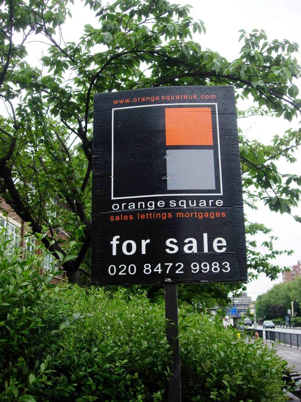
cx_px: 150
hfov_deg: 37.7
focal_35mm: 38
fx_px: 441
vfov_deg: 49.0
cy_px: 201
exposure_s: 1/322
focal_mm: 7.8
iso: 64
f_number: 2.8
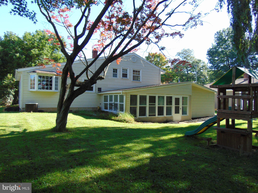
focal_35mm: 25
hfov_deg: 69.4
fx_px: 186
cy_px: 96
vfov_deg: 54.9
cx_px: 129
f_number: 3
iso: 80
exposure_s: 1/250
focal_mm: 4.5
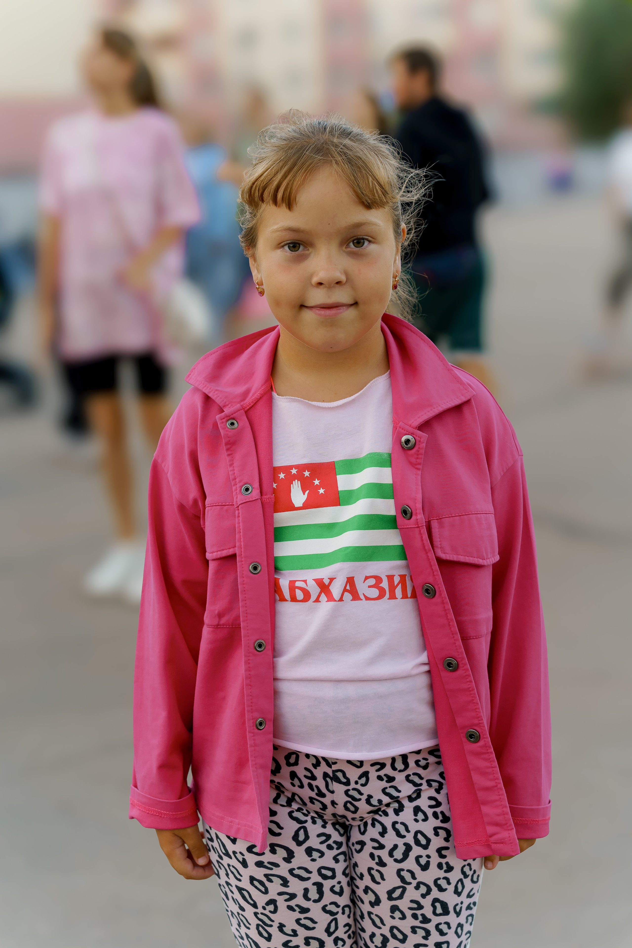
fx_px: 1764
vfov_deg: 30.1
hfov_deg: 20.3
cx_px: 316
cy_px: 474
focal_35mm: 67
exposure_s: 1/200
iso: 640
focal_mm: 67
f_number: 3.5
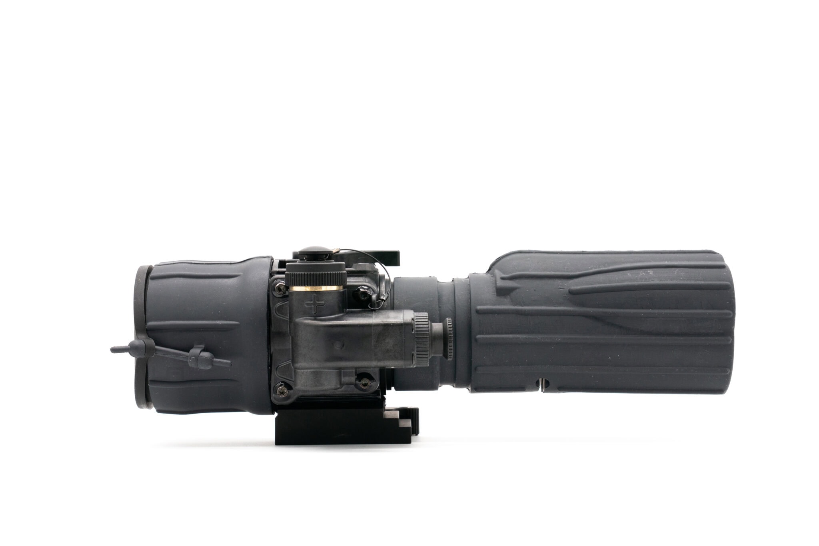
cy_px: 273
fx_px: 1524
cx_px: 410
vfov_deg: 20.3
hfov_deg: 30.1
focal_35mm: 67
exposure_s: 1/50
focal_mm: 67
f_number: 11
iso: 1000
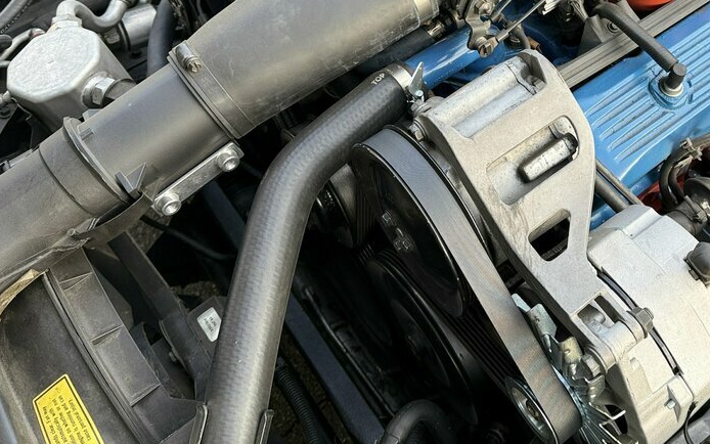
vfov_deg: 28.0
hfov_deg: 43.7
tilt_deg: -45.9
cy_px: 31
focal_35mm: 44
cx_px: 539
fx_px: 852
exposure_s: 1/184
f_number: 1.78
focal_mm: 6.76
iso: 80
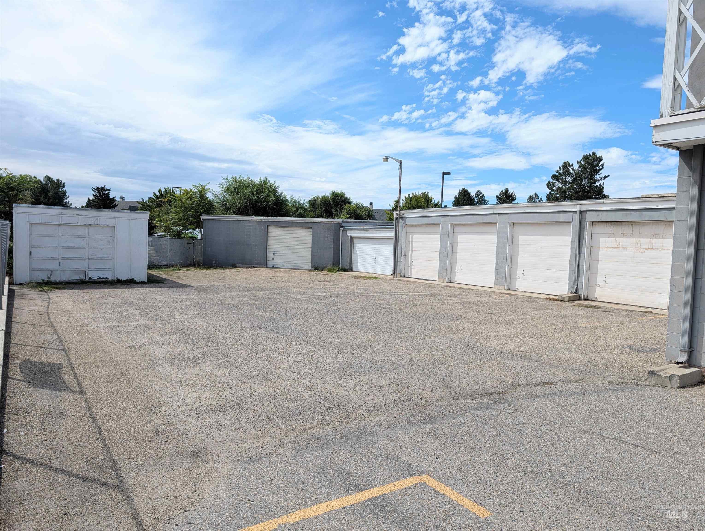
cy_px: 266
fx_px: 489
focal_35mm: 24
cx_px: 352
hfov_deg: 71.5
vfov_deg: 56.9
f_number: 1.68
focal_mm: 6.9
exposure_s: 1/1645
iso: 22
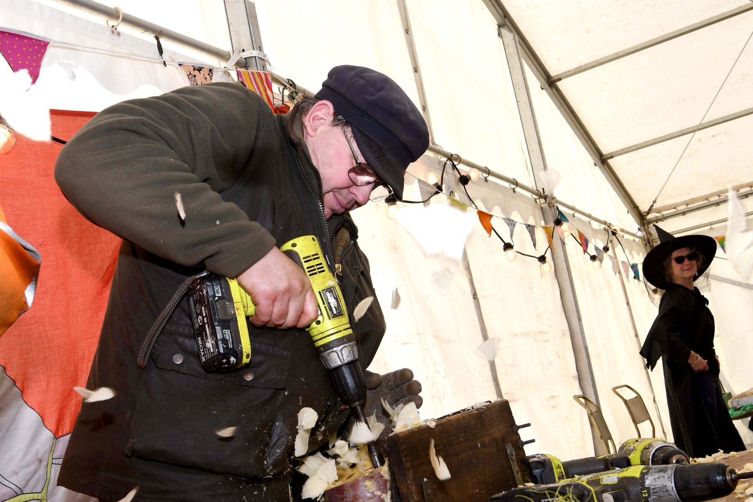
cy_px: 296
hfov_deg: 49.9
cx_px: 346
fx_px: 808
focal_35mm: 39
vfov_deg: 34.4
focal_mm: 21
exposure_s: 1/250
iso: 320
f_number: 9
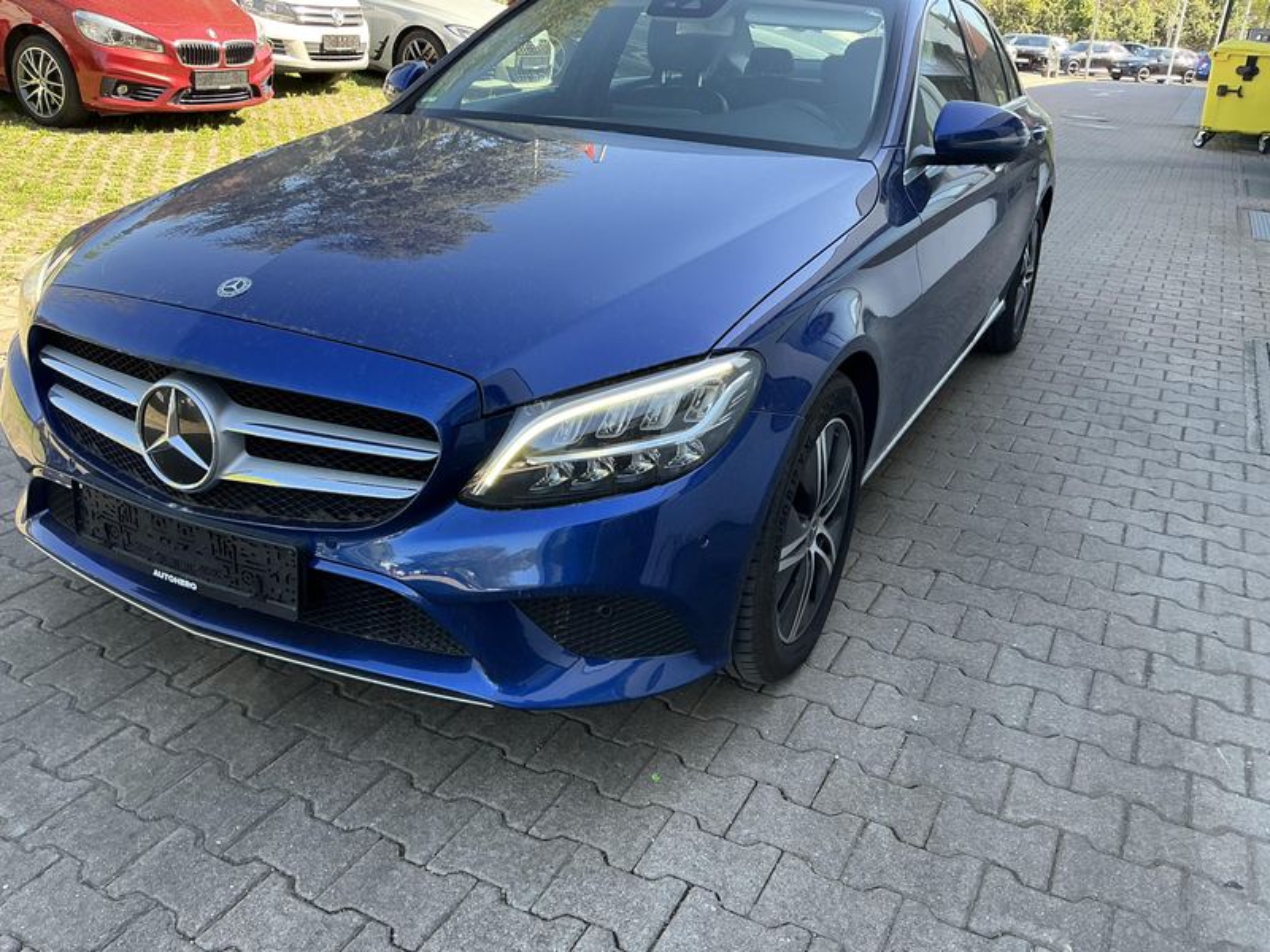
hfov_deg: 63.4
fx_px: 1027
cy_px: 476
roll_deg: -0.8
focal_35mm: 28
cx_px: 635
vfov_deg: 49.7
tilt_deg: -20.0
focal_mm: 3
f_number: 1.8
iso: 32
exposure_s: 1/172
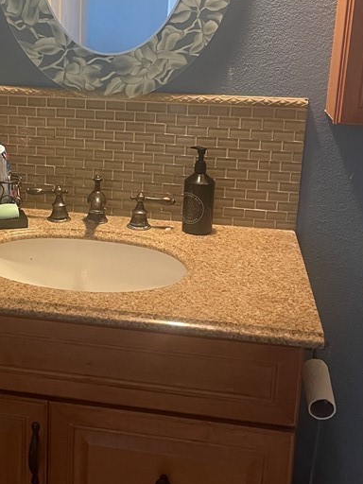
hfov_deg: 28.5
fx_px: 699
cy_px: 156
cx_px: 75
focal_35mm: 50
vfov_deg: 37.7
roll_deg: +0.0
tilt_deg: -12.8
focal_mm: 5.1
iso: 500
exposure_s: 1/60
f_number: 1.6
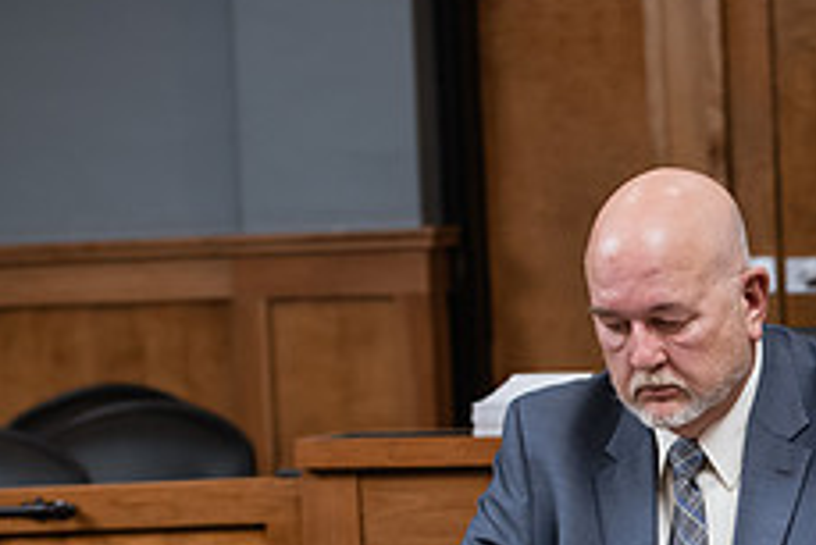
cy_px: 579
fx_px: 4014
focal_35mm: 177
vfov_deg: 7.7
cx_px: 909
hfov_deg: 11.4
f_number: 4
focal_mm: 70
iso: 1000
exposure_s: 1/200
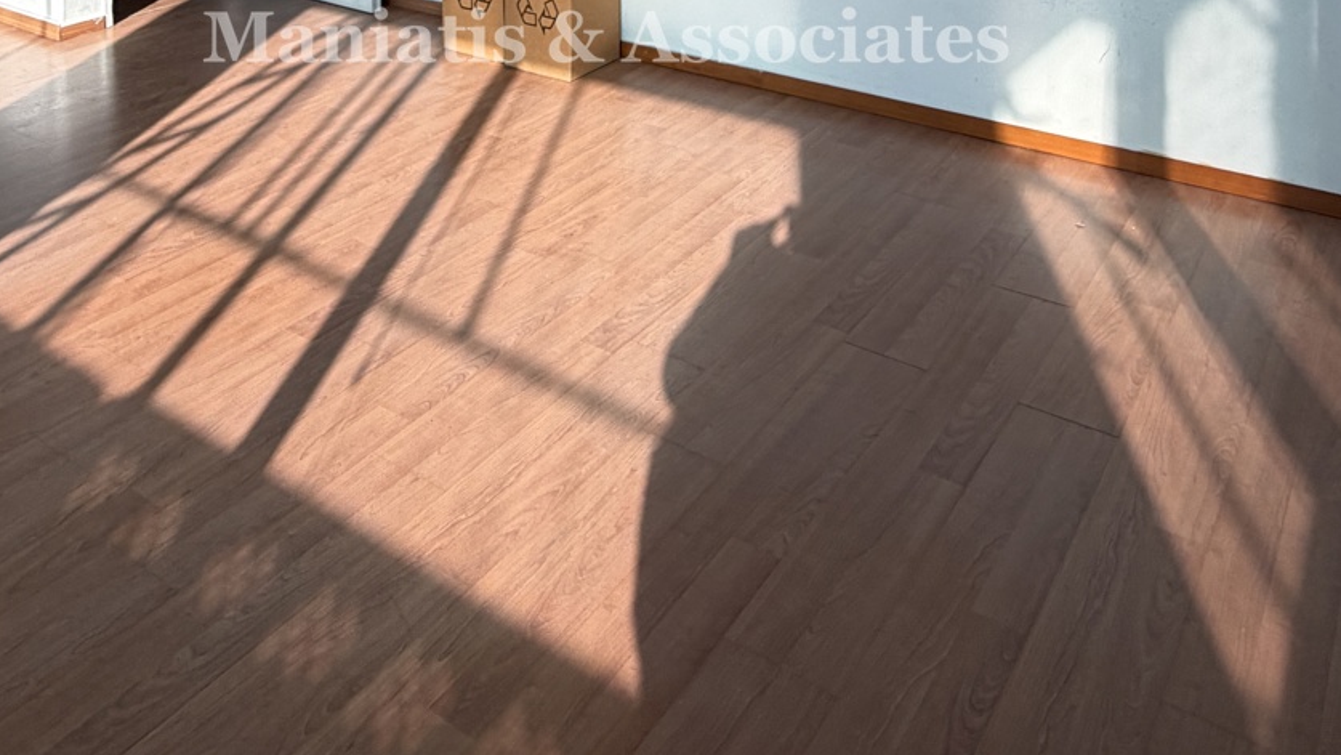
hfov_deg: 56.5
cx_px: 602
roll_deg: +0.3
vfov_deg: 26.6
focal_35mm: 35
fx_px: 1245
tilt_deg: -2.0
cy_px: -309
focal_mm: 2.22
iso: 40
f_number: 2.2
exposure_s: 1/148
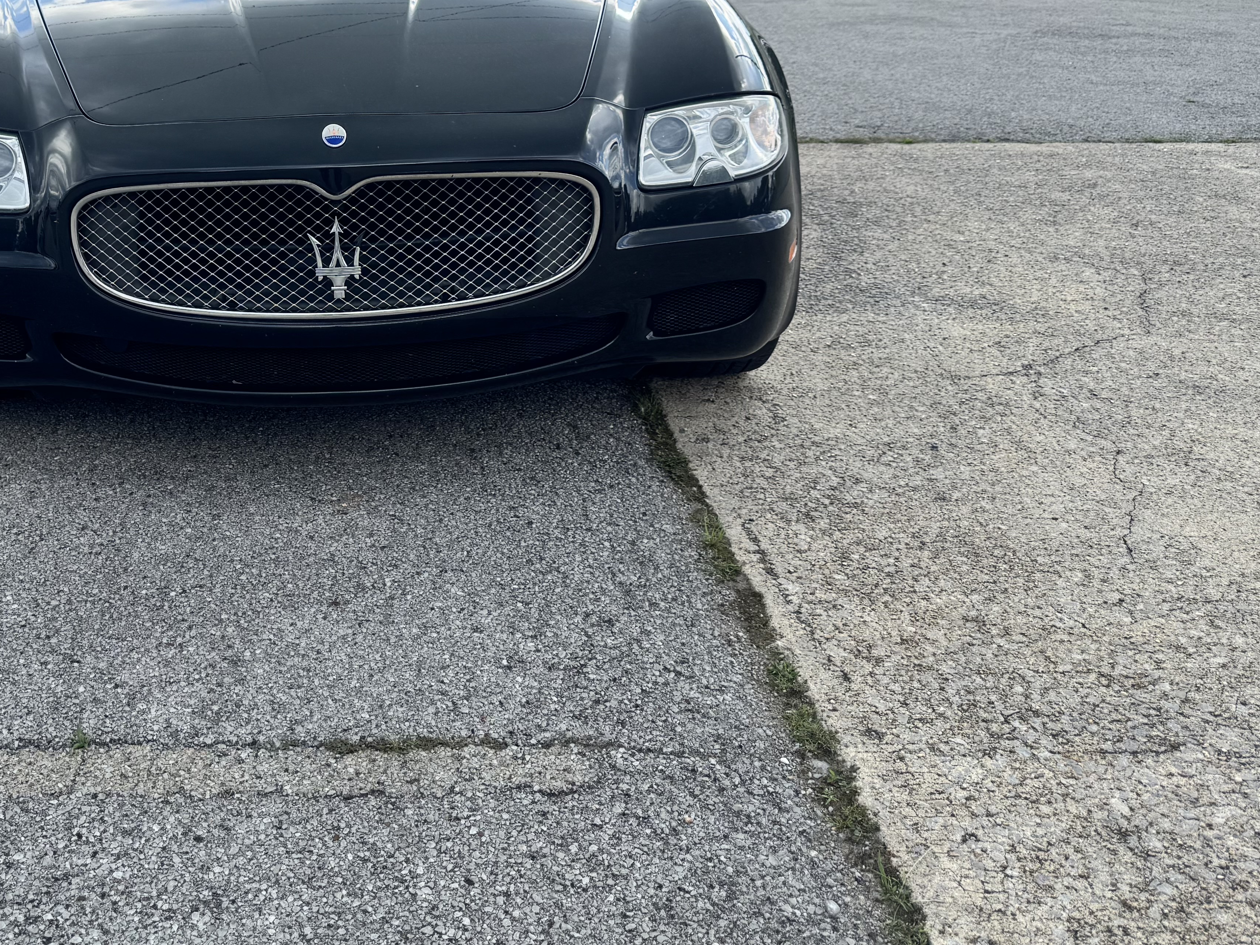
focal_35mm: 40
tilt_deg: -12.8
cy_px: 186
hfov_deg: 45.2
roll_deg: +0.9
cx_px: 316
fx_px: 1456
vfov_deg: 34.8
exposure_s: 1/1131
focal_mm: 6.76
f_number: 1.78
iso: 80
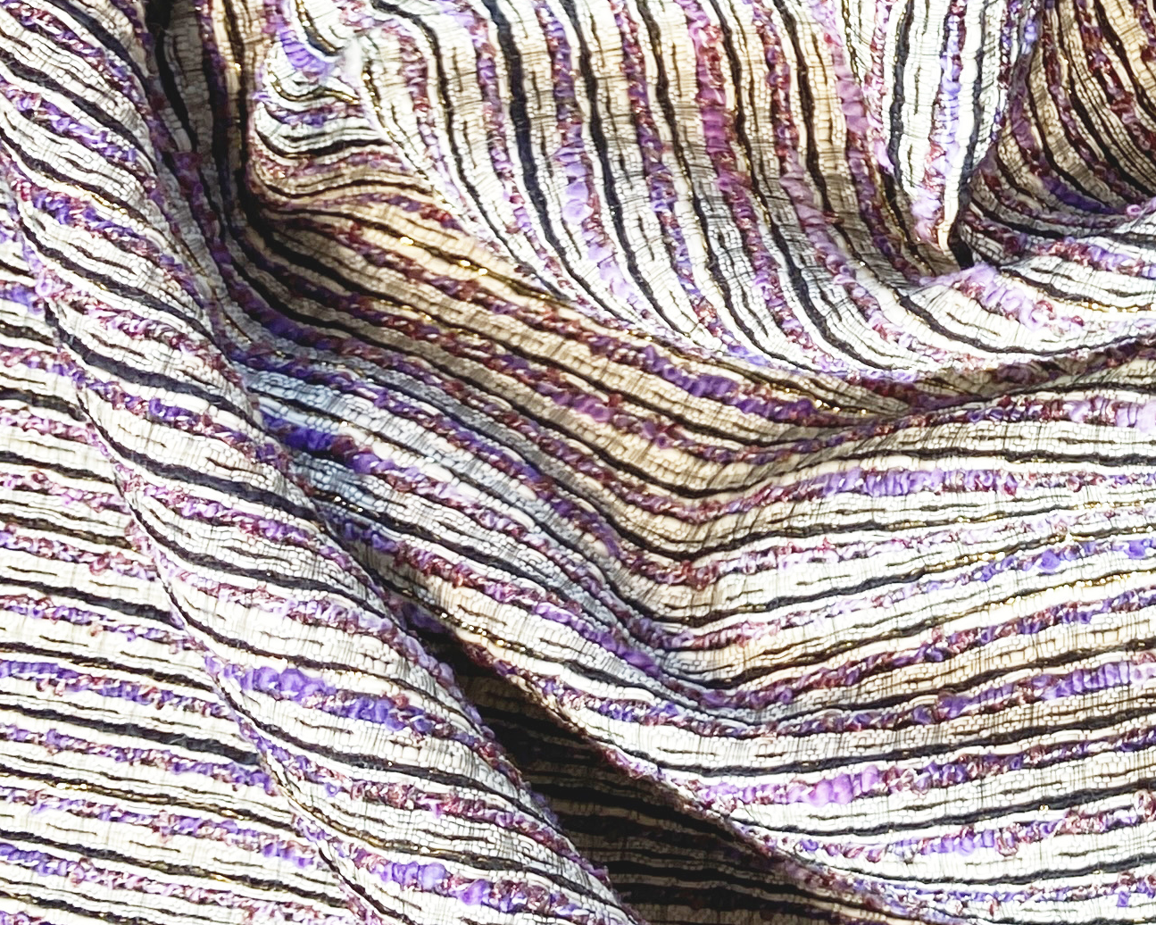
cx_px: 1617
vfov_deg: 18.6
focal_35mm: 79
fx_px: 2703
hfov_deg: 21.2
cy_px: -131
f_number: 1.8
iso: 50
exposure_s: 1/100
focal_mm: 4.25
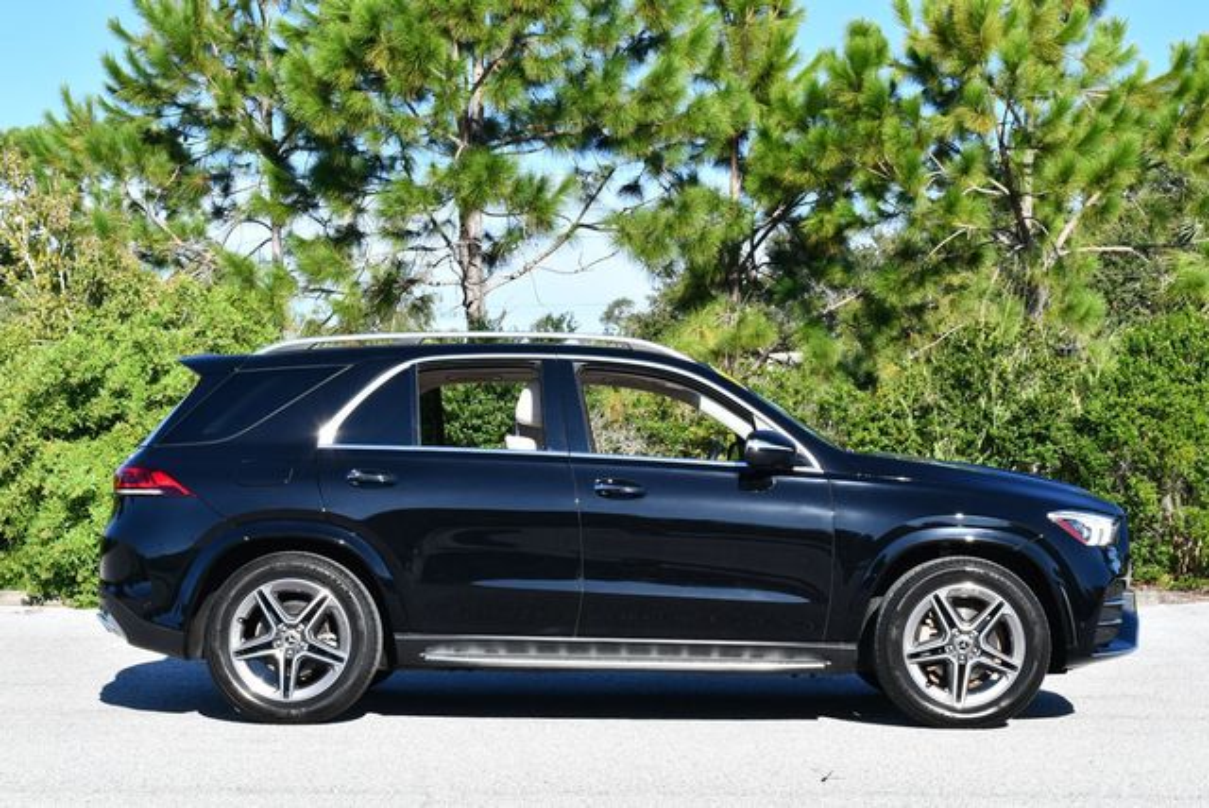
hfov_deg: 28.8
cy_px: 404
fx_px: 2353
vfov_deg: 19.5
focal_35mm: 70
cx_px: 604
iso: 180
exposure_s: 1/250
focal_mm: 35
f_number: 8
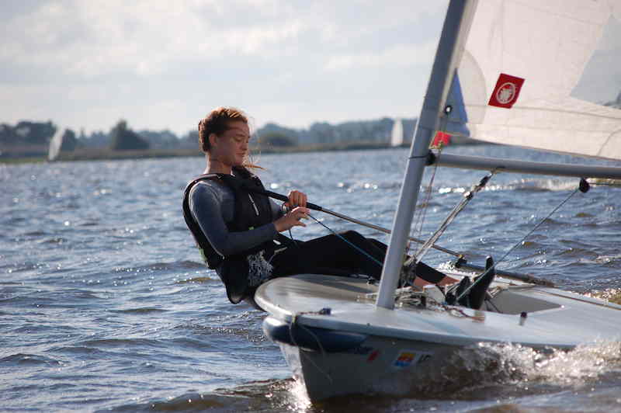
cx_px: 310
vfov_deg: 6.3
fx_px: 3749
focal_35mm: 218
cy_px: 206
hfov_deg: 9.5
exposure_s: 1/1250
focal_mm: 145
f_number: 5.3
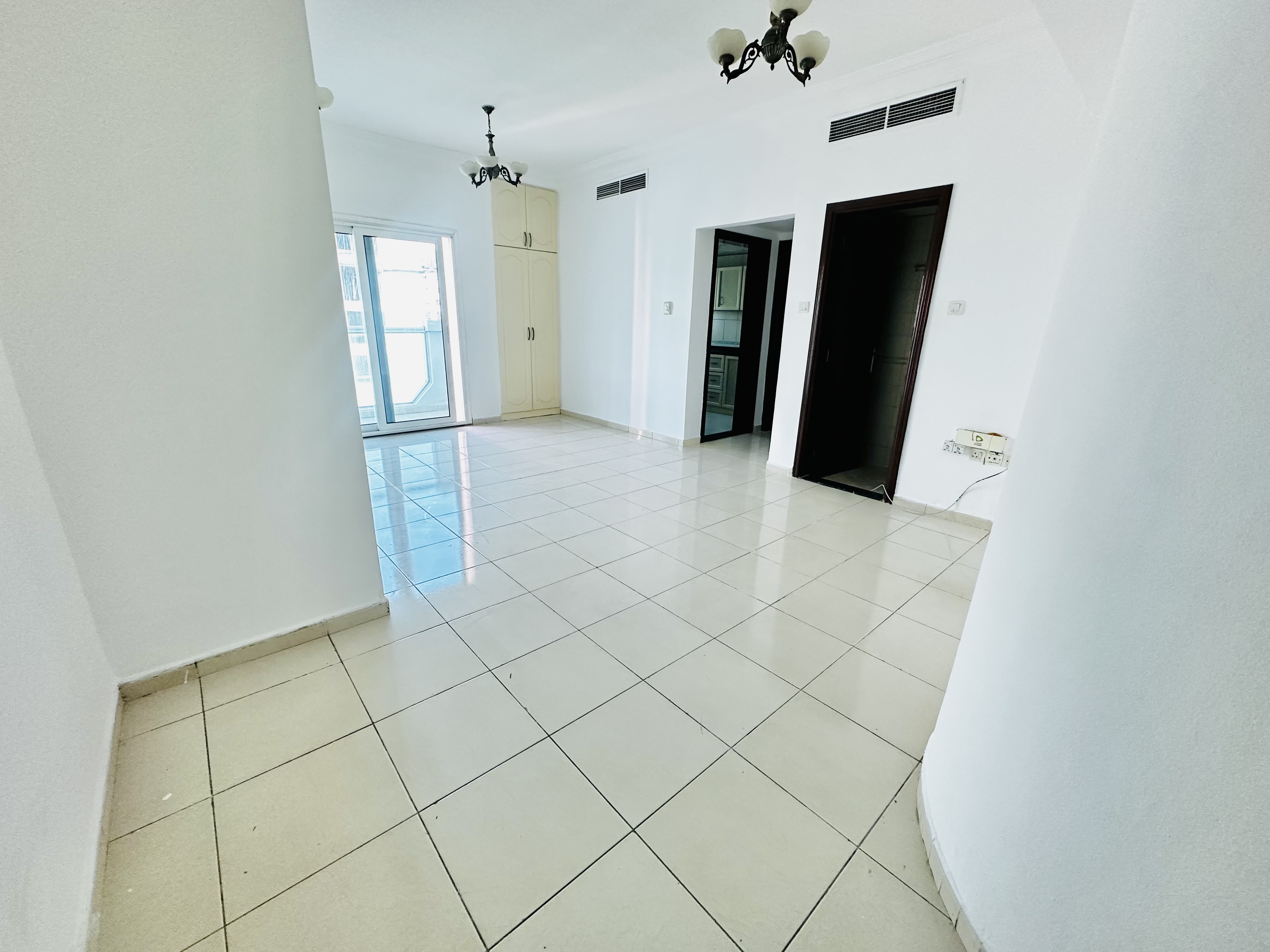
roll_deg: -2.0
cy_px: 476
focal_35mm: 14
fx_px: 514
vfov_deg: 85.7
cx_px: 635
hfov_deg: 102.1
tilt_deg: -17.5
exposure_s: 1/99
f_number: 2.2
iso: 320
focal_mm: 2.22
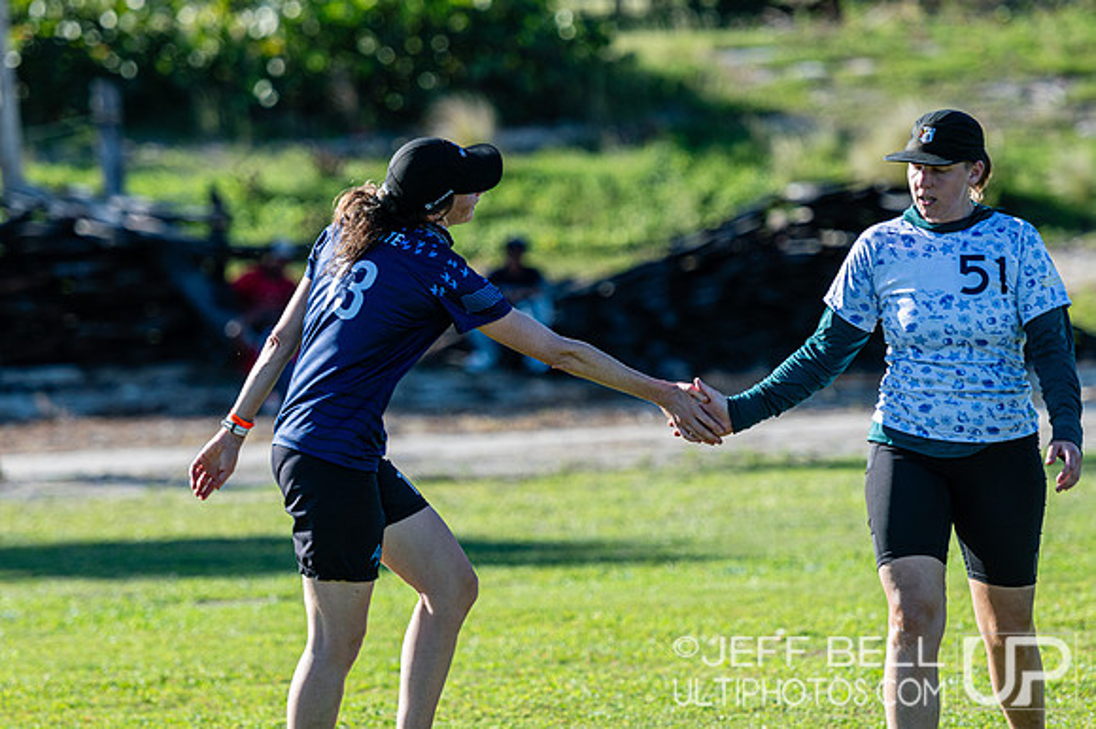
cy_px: 364
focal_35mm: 262
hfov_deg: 7.9
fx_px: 7972
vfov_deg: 5.2
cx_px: 548
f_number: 3.2
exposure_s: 1/1250
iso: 100
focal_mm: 175
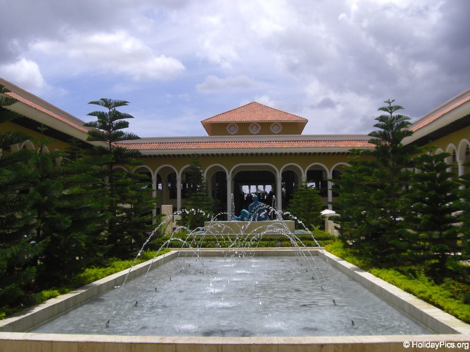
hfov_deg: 49.0
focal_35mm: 38
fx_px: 516
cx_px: 235
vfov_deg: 37.7
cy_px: 176
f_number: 8
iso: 64
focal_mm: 6.2
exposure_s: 1/250
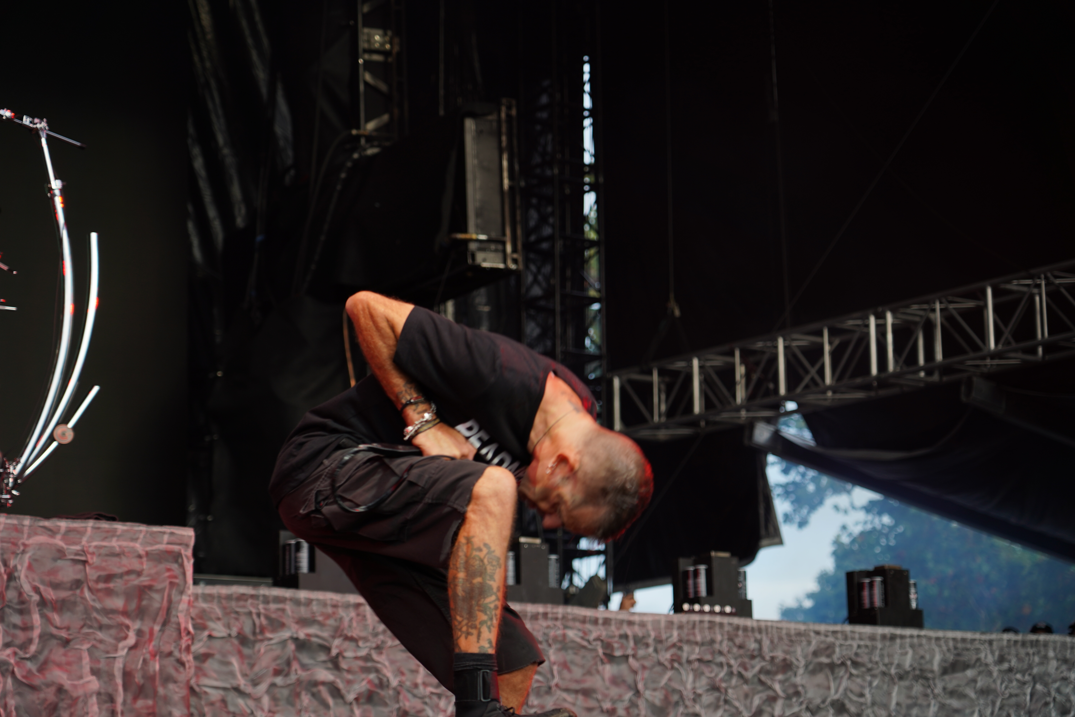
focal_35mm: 86
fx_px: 2568
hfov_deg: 23.6
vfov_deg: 15.9
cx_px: 538
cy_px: 358
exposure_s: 1/100
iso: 160
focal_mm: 86
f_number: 4
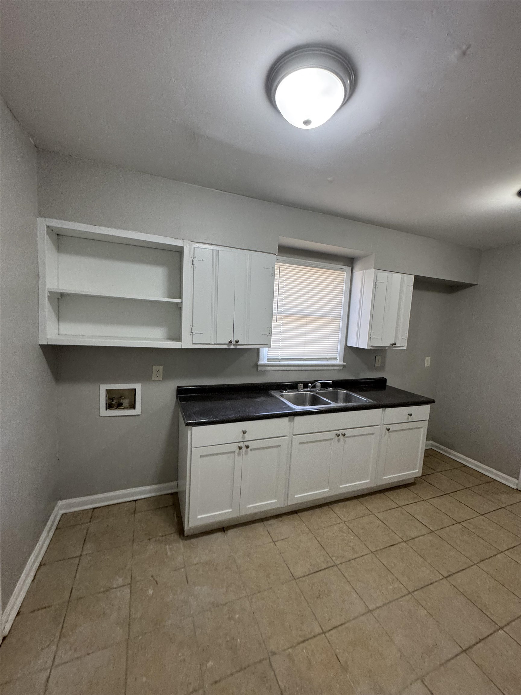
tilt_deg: -7.5
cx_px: 260
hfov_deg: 85.7
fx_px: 281
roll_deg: -2.6
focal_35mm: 14
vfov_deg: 102.1
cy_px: 348
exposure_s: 1/120
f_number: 2.2
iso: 200
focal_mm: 2.22
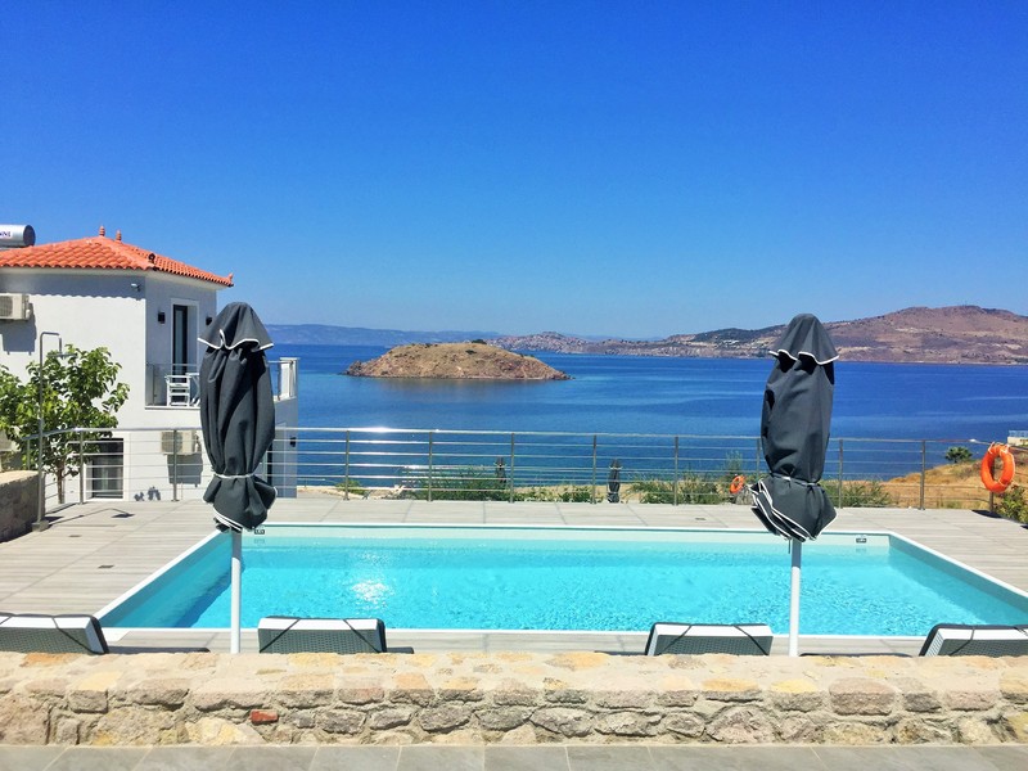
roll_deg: -2.4
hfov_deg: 61.7
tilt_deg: +0.8
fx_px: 861
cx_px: 514
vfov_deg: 48.2
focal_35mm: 29
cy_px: 386
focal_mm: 4.15
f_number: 2.2
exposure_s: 1/4405
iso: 32
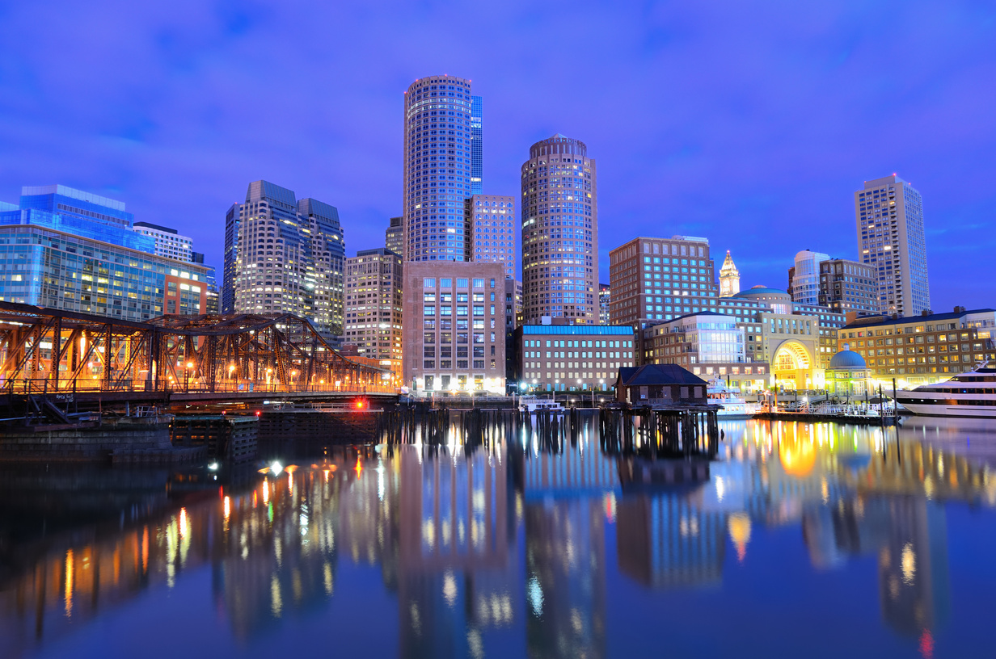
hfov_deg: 81.3
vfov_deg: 59.3
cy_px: 330
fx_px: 580
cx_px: 498
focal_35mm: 21
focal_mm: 14
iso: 100
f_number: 6.3
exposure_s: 15
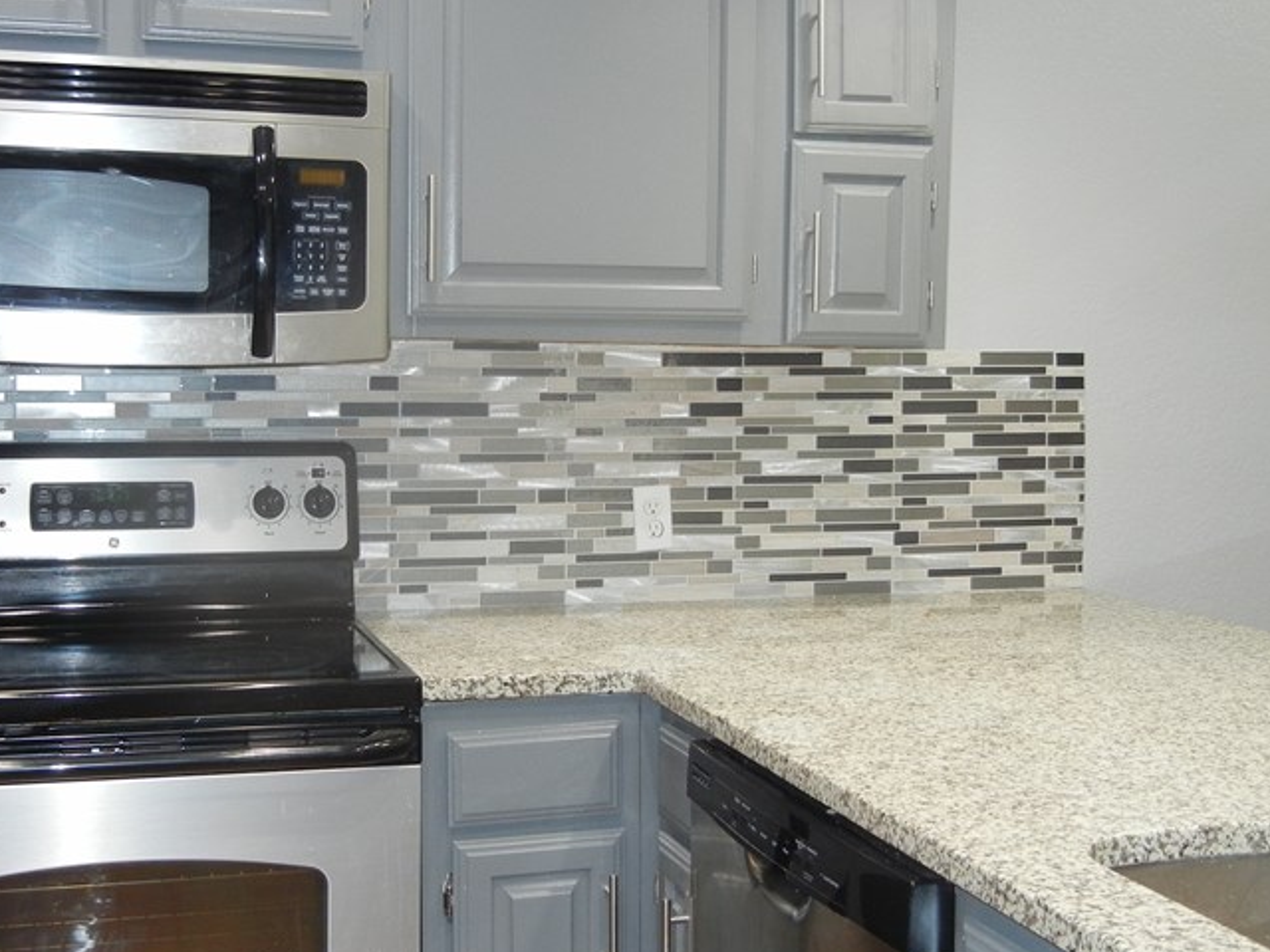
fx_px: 1761
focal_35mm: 48
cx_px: 526
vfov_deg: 30.3
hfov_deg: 39.5
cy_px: 440
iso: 200
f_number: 3.5
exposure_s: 1/30
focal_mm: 5.4
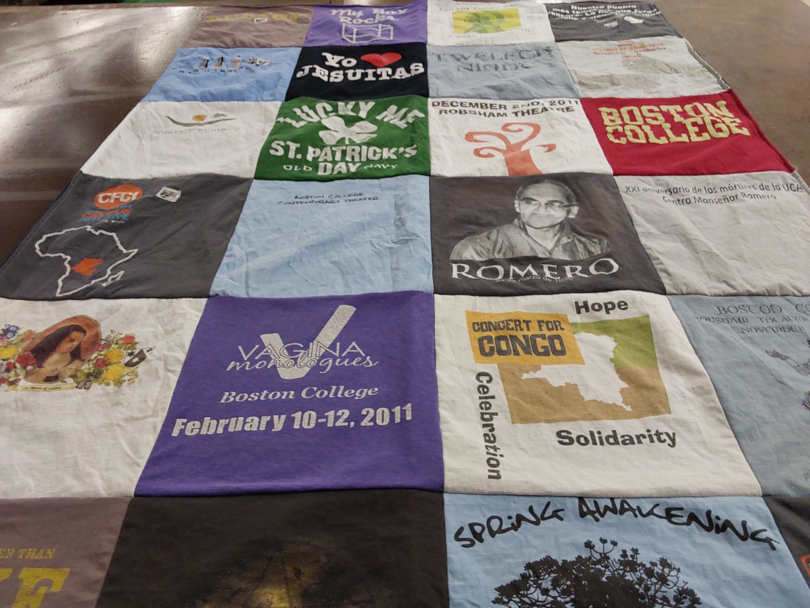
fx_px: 655
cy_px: 304
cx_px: 405
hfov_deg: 63.4
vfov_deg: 49.7
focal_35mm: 28
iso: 80
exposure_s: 1/60
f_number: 1.9
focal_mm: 2.91
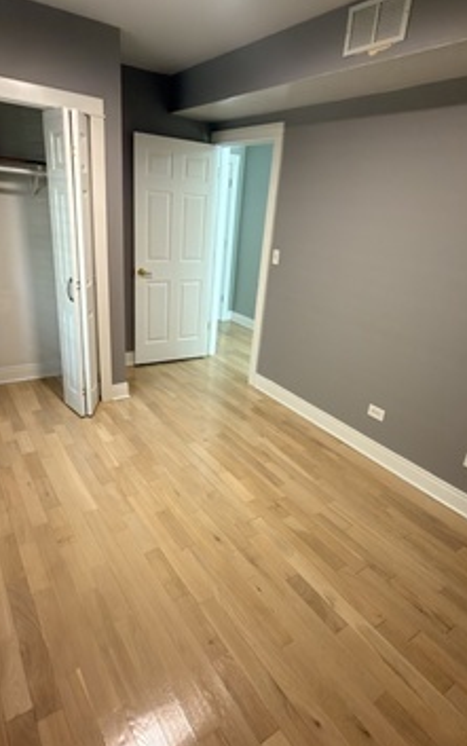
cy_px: 380
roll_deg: -4.8
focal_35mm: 21
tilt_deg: -22.1
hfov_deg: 57.3
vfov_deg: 82.2
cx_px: 225
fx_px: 427
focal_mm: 2.22
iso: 160
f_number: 2.2
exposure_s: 1/30
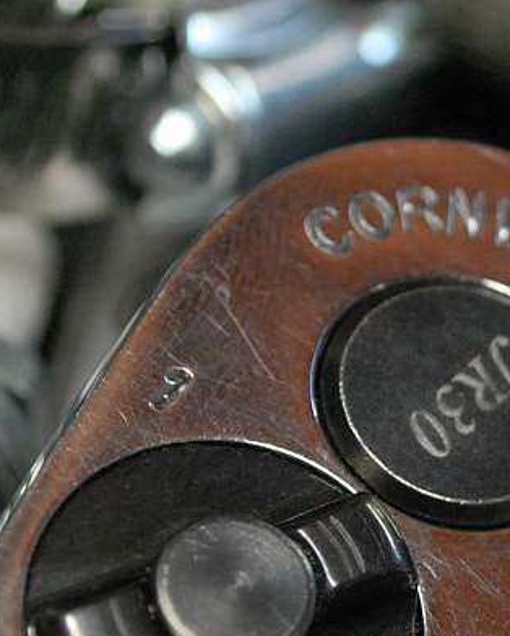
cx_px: 614
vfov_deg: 11.9
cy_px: 504
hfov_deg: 9.5
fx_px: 3035
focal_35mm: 161
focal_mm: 28
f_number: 4.5
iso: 720
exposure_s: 1/30
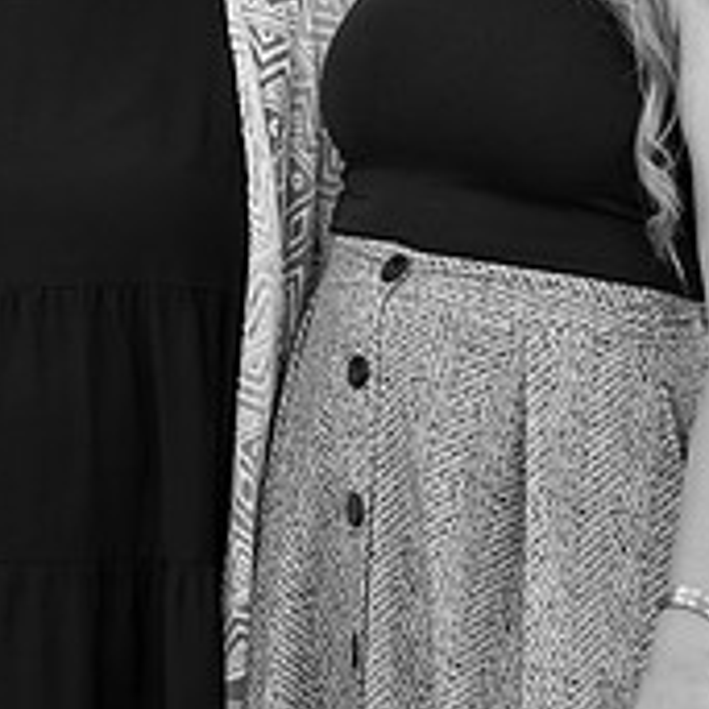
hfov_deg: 4.7
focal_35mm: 371
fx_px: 8597
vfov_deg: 4.7
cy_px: -15
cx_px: -282
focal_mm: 129
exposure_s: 1/200
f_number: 4
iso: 250
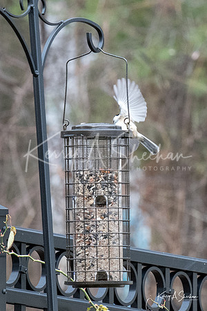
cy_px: 140
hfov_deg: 1.7
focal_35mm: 789
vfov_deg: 2.6
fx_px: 6802
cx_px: 137
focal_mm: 200
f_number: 6.3
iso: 2000
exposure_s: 1/1000
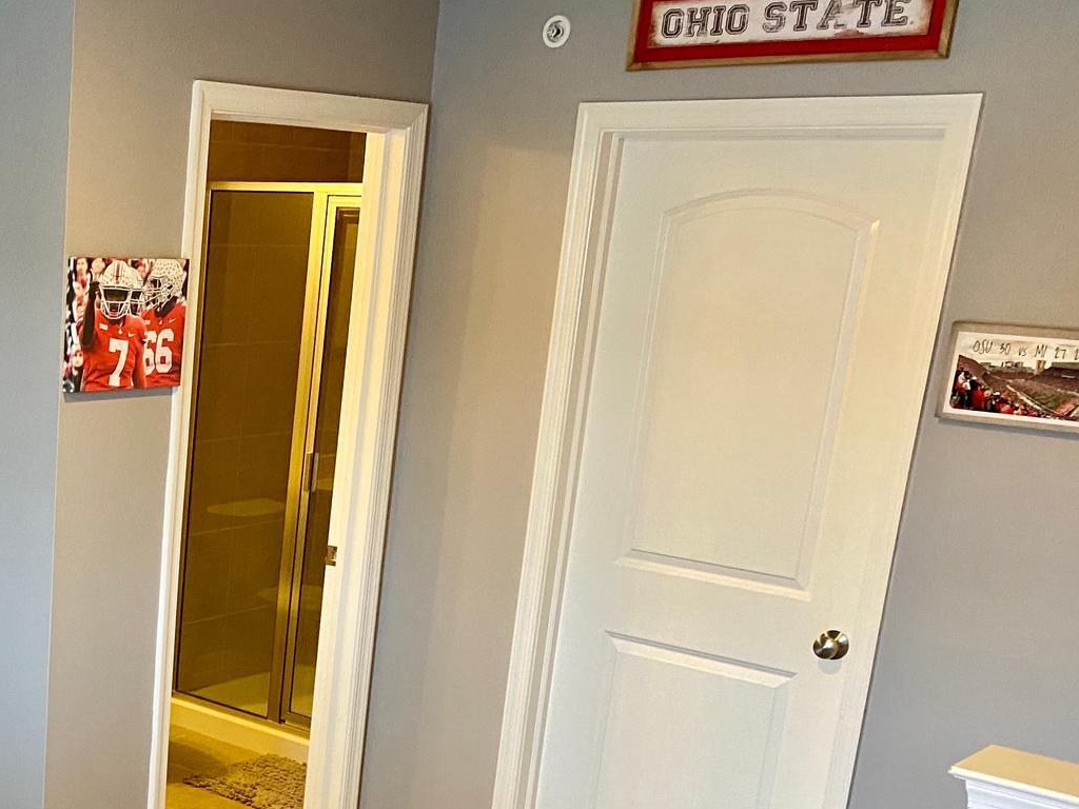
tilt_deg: -18.3
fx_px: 1621
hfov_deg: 34.2
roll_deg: -2.0
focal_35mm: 52
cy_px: 723
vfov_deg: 27.1
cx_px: 50
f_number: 1.8
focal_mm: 4.25
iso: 320
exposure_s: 1/60
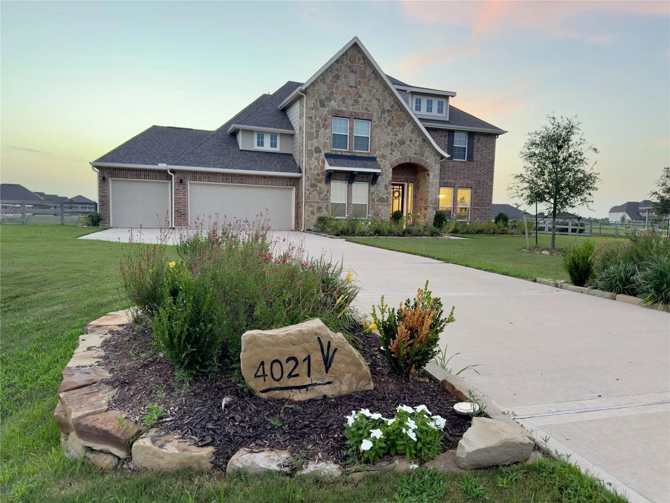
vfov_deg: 56.8
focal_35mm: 24
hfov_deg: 71.6
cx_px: 335
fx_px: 465
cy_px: 252
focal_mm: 6.76
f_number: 1.78
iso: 200
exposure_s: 1/60
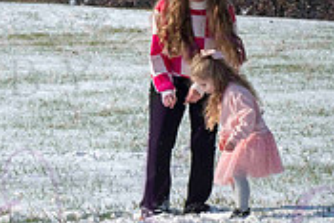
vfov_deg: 5.2
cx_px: 88
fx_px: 2461
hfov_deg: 7.8
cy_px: 73
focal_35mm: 265
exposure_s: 1/1000
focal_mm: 80
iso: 640
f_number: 14
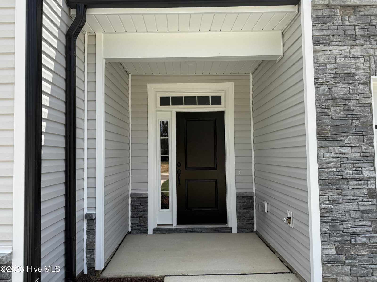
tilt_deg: +3.4
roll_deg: +1.3
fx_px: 261
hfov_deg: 71.6
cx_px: 188
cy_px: 141
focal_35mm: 24
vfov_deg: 56.8
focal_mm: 6.76
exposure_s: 1/2370
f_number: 1.78
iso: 80
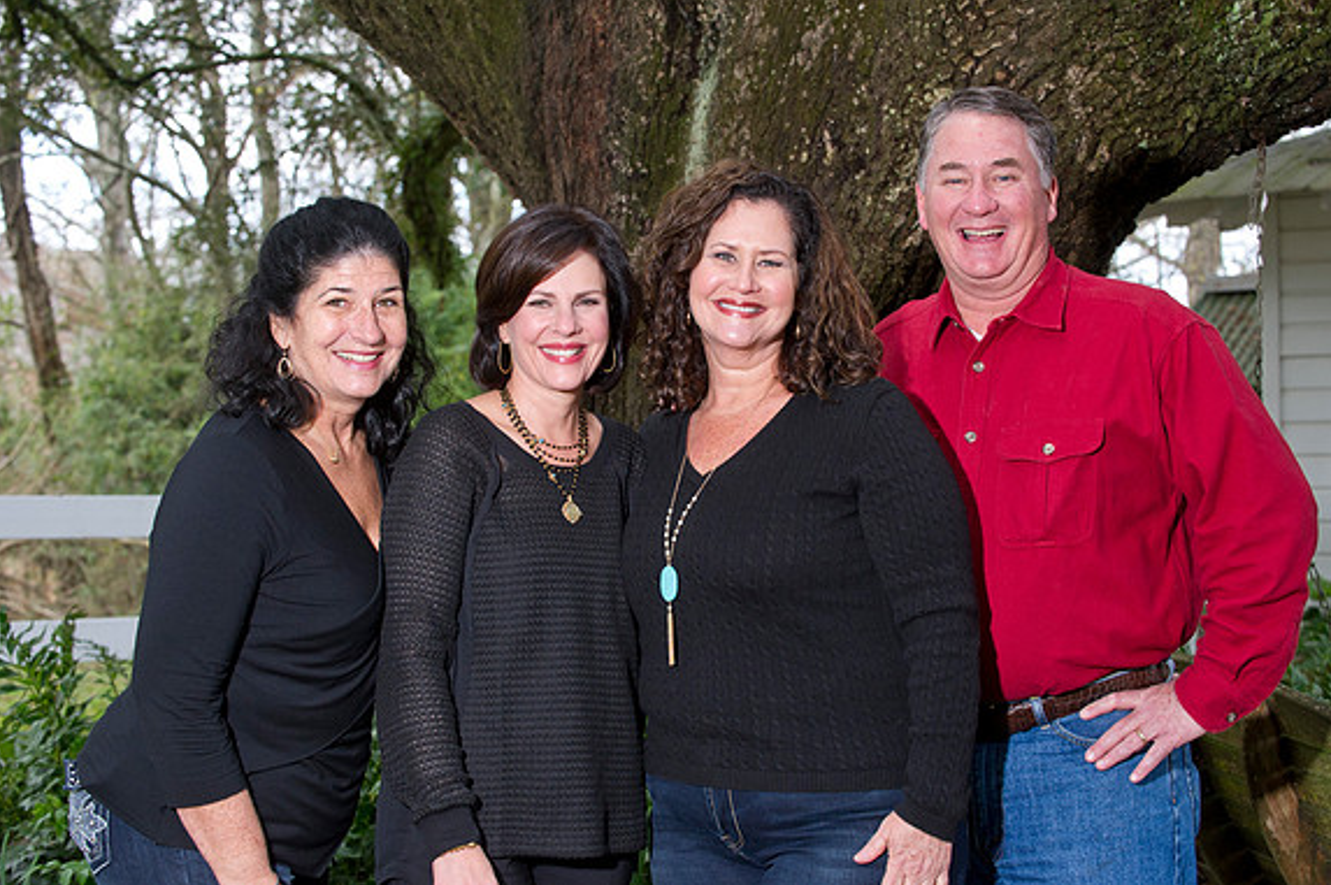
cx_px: 671
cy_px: 439
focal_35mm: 81
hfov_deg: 25.1
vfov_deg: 16.8
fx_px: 2992
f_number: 6.3
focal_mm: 80
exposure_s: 1/100
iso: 1250
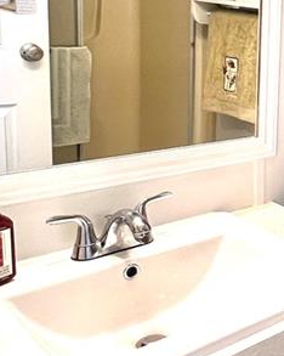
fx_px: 547
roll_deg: -5.4
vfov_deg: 35.6
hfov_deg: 22.8
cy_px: 117
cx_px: 442
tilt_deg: -11.1
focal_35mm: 52
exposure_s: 1/120
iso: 200
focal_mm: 1.57
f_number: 1.8
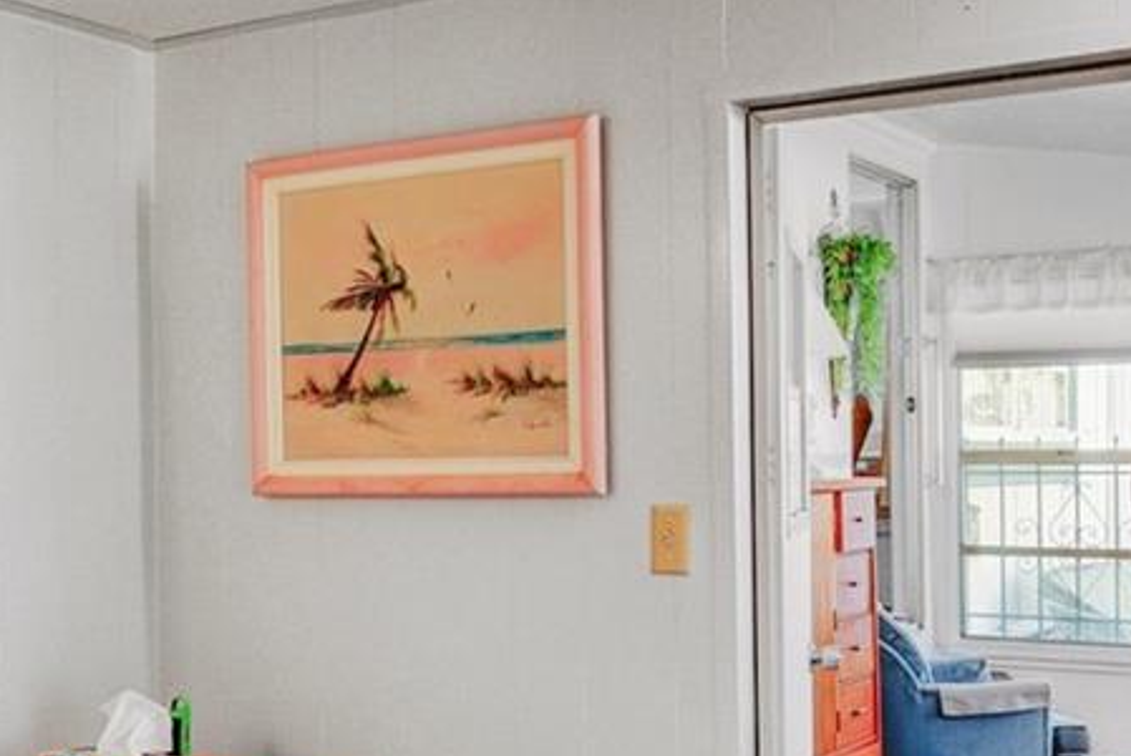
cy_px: 476
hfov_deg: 34.6
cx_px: 353
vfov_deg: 23.7
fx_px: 1792
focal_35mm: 57
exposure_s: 1/13
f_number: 8
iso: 400
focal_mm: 16
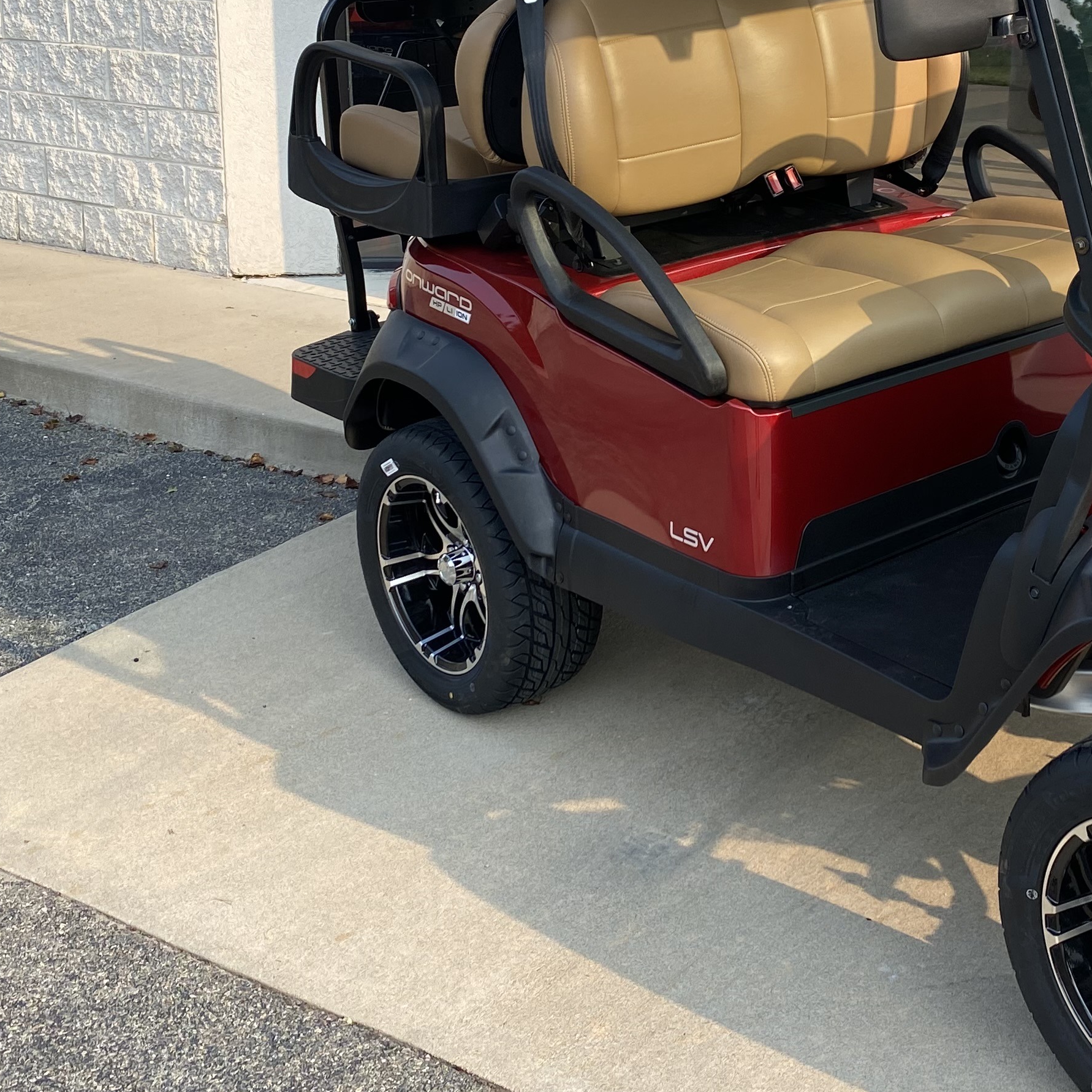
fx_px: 1856
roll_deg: -1.6
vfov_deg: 32.6
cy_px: 384
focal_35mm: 52
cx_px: 786
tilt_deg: -14.5
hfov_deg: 32.3
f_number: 1.8
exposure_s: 1/822
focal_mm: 4.25
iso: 32
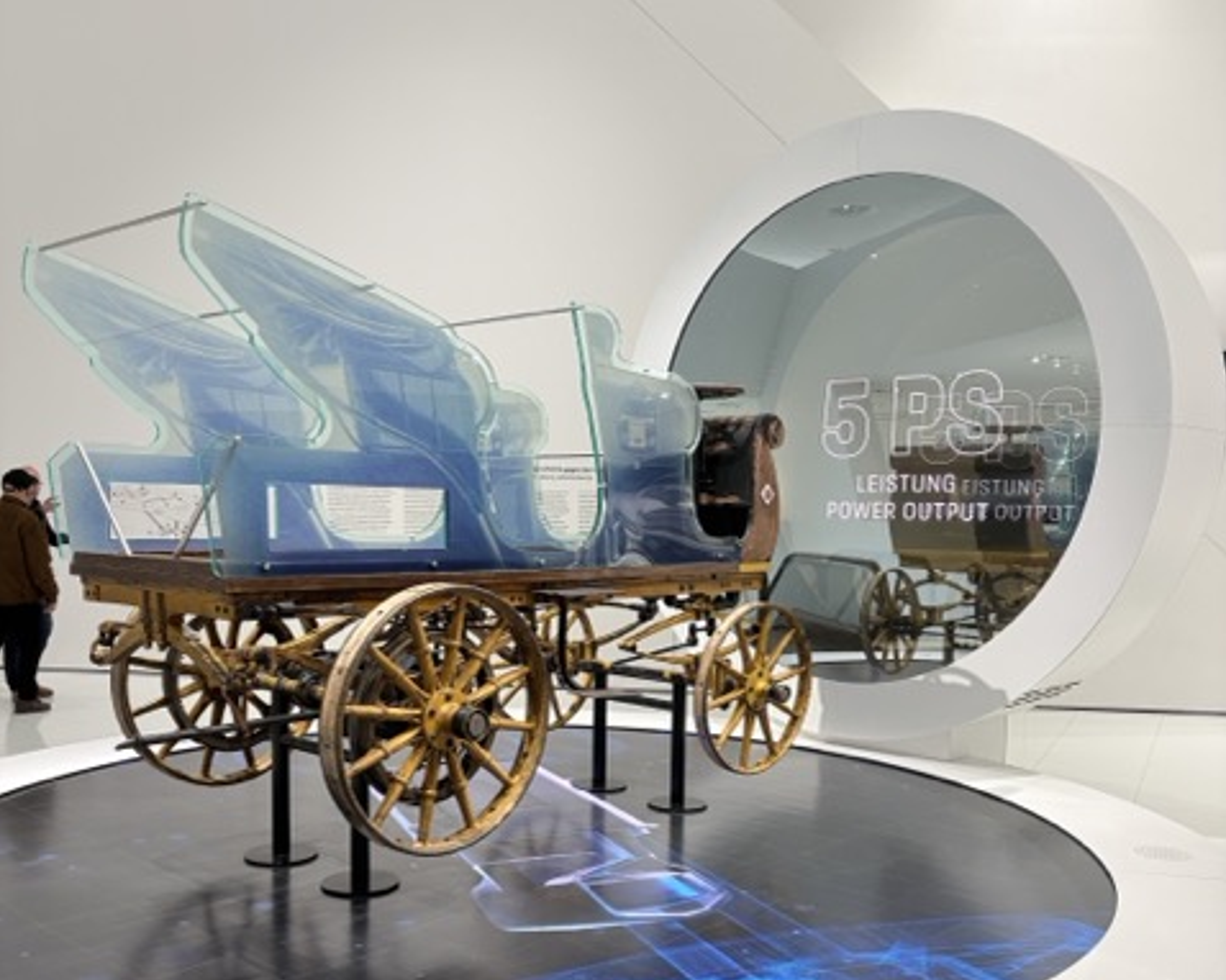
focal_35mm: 34
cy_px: 613
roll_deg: -1.1
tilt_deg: -5.1
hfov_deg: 52.9
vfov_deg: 43.0
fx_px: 1233
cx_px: 613
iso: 100
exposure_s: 1/82
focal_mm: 5.96
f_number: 1.6
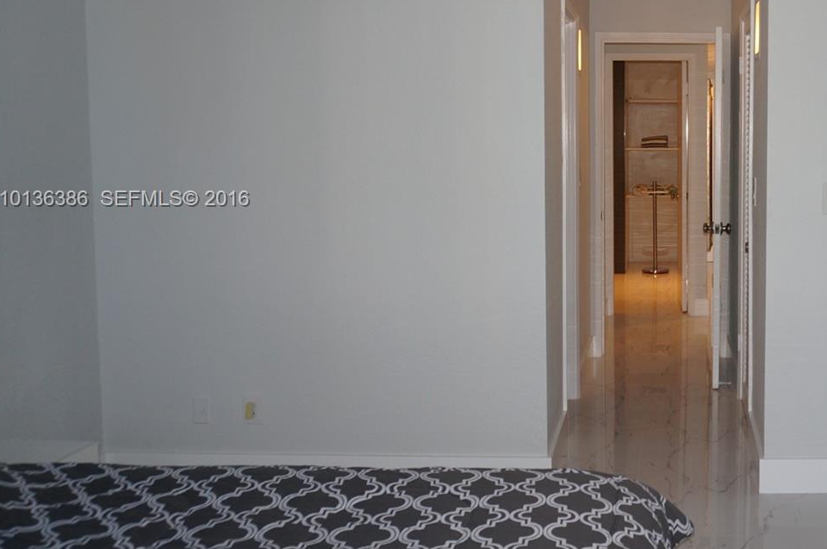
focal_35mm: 40
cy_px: 200
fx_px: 917
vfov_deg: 33.1
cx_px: 670
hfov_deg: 45.8
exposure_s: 1/60
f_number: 4
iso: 320
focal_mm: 16
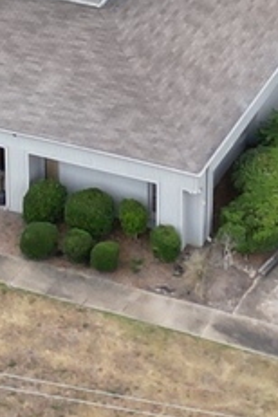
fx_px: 2502
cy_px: -78
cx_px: 181
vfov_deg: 9.4
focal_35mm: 216
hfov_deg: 6.4
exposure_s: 1/1000
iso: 130
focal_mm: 6.72
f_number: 1.7
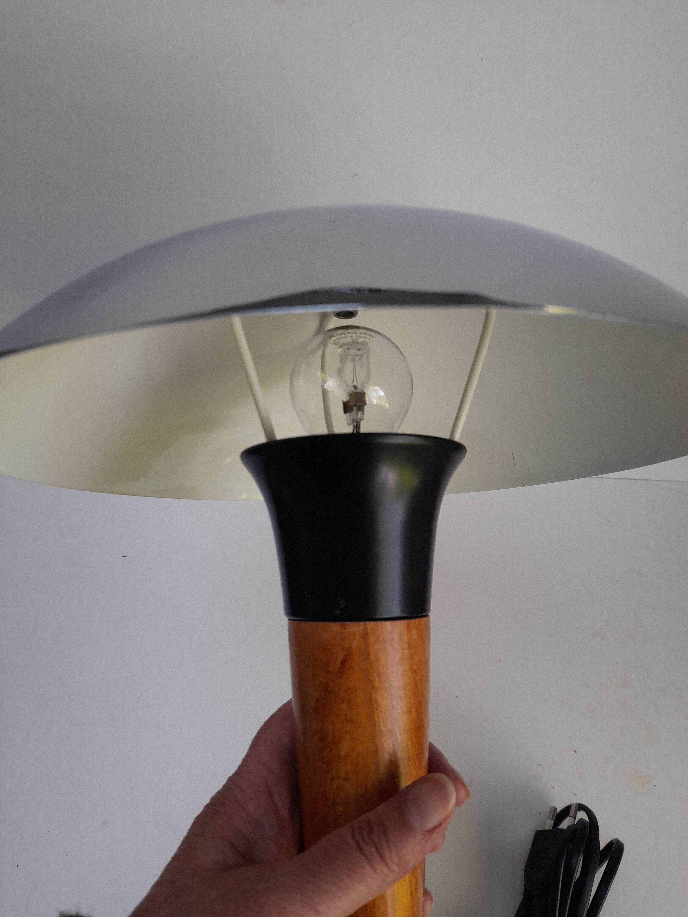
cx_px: 344
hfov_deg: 54.9
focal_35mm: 25
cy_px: 458
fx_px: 663
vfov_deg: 69.4
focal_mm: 4.6
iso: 125
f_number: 2
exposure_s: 1/60
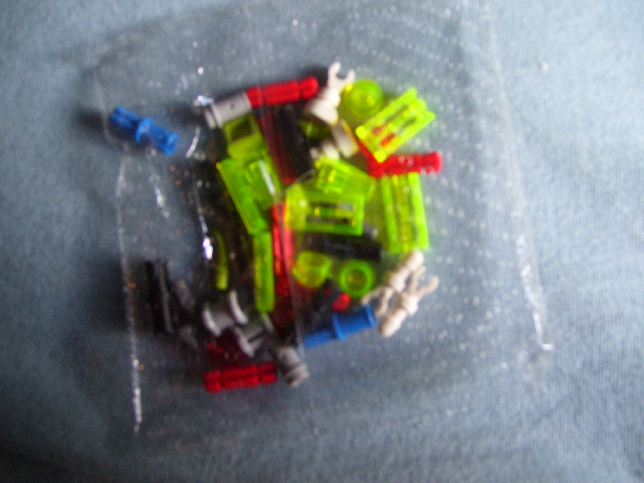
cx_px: 322
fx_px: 670
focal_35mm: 36
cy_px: 242
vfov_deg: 39.7
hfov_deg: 51.4
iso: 160
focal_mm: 6
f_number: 2.7
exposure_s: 1/30
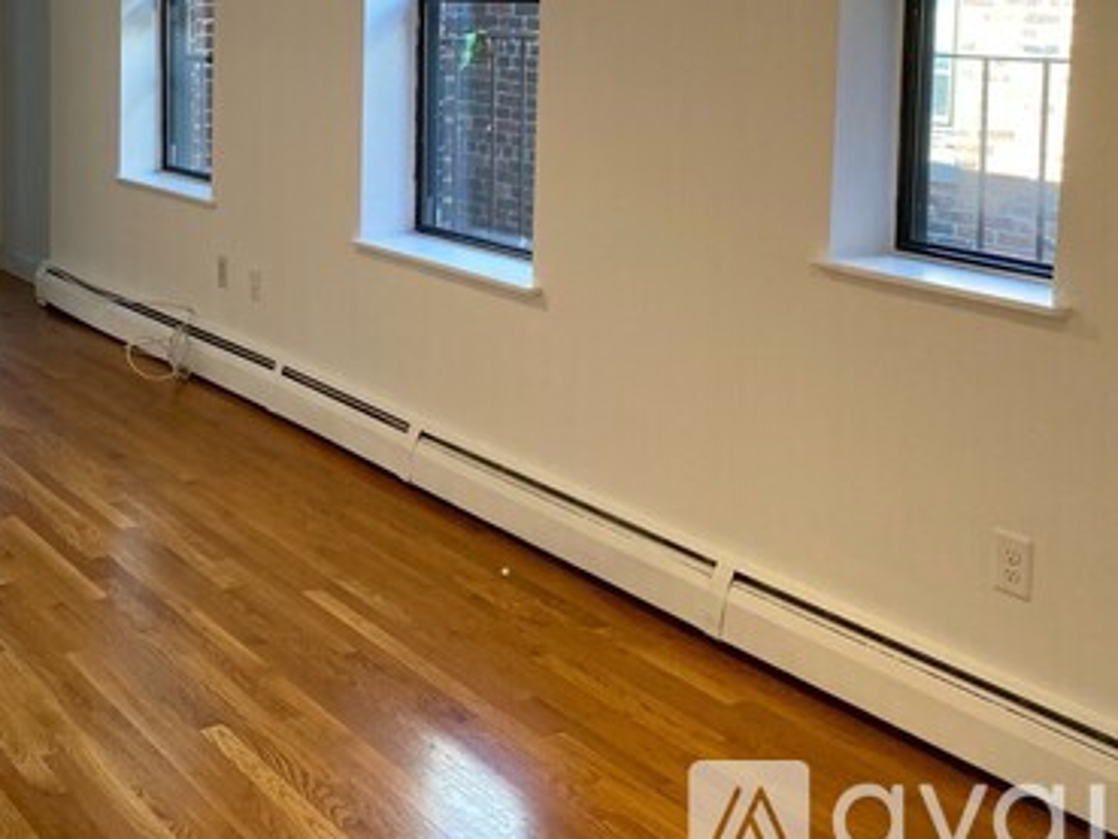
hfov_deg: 38.3
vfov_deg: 29.9
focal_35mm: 47
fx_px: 1518
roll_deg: -0.8
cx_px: 168
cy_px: 124
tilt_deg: -7.1
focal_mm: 4.25
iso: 125
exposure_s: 1/120
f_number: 1.8
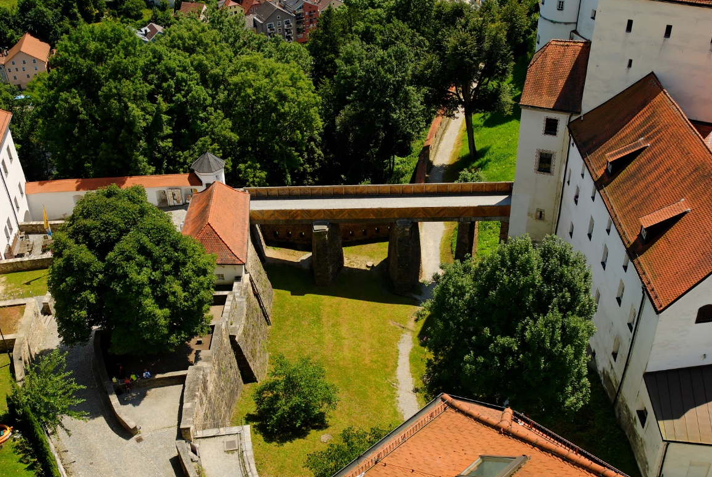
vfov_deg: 32.7
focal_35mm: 41
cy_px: 248
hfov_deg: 47.3
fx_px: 812
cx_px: 337
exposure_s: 1/180
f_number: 8
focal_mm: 24
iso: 100
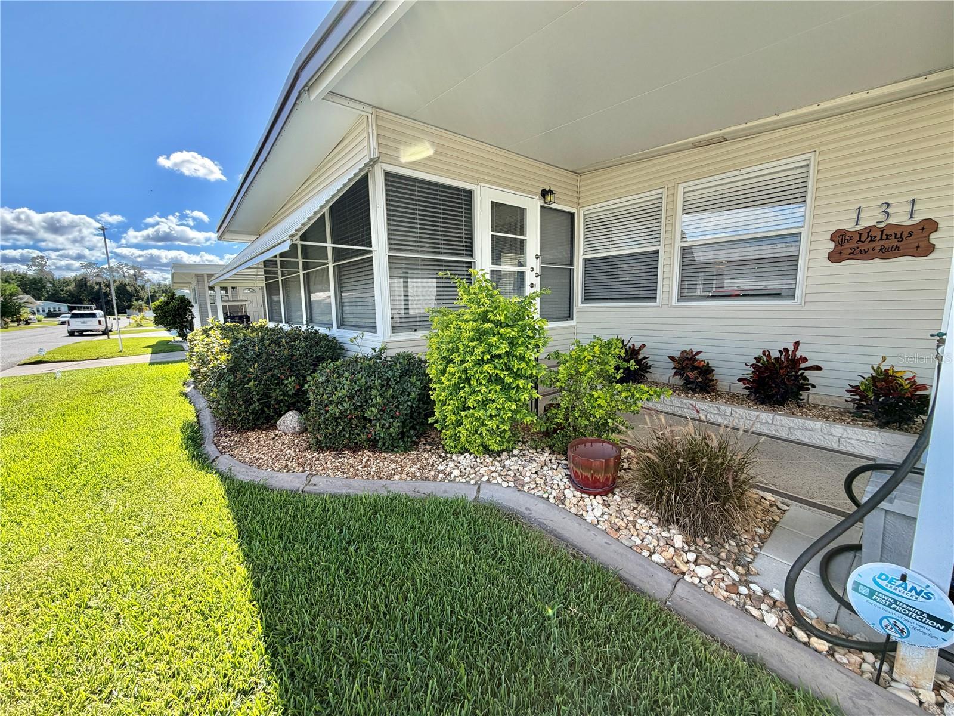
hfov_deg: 102.1
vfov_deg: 85.7
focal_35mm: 14
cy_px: 358
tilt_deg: -9.4
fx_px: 386
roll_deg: +1.1
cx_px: 477
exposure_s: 1/502
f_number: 2.2
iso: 50
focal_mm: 2.22
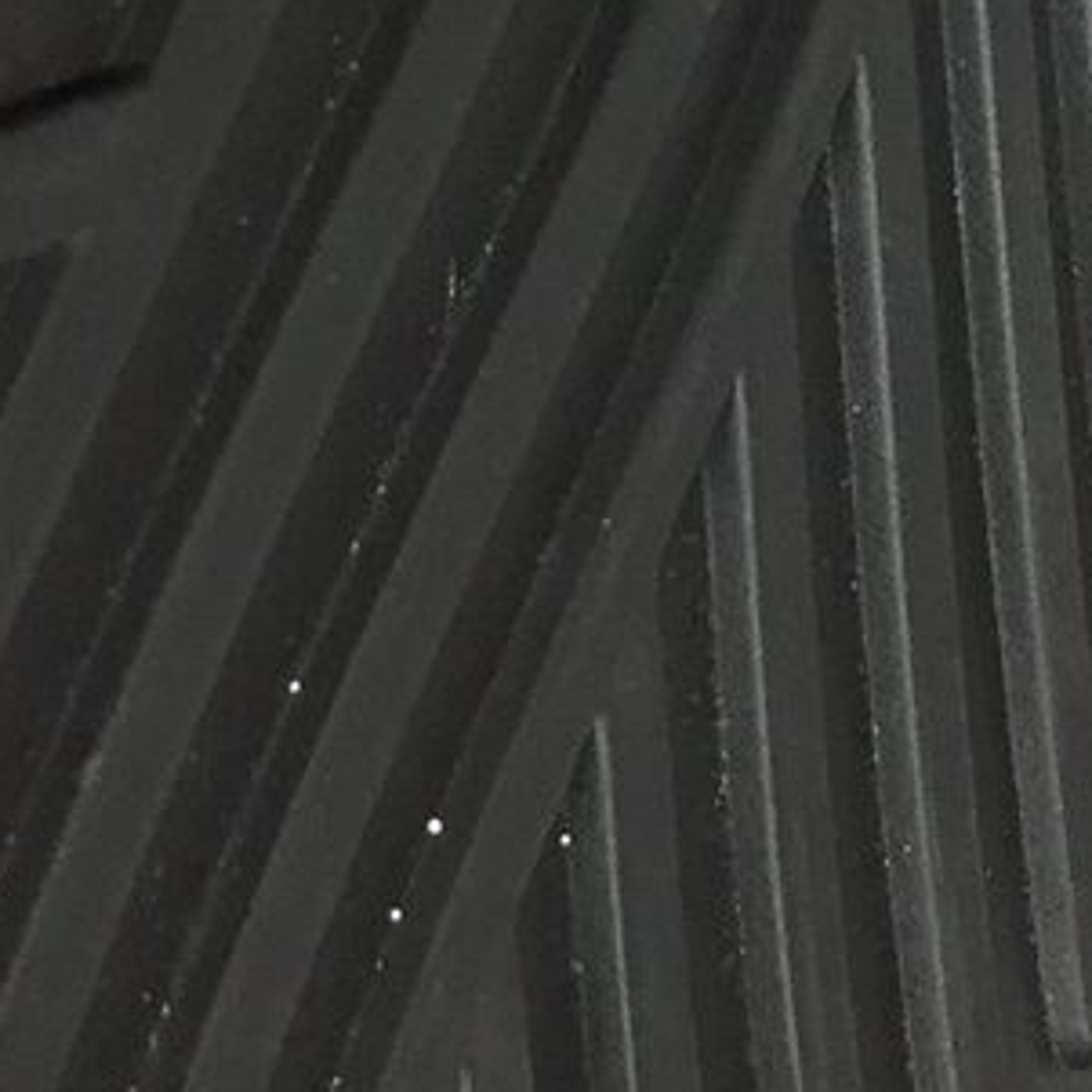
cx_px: 1030
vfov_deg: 12.5
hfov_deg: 12.4
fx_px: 4961
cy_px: 156
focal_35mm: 139
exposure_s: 1/33
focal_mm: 4.15
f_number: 2.2
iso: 40
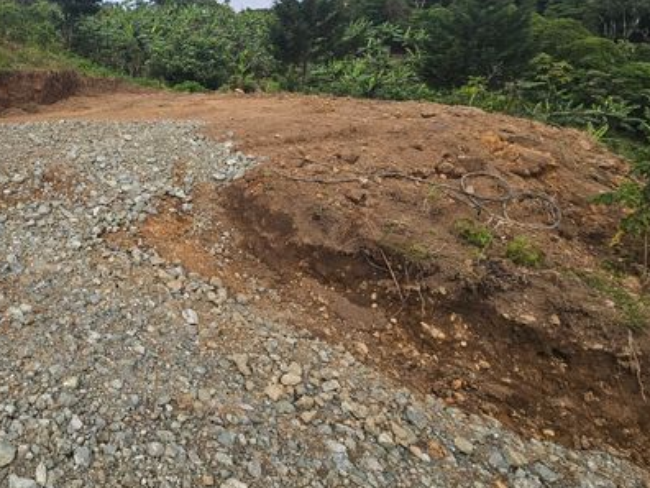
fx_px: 394
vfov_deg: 61.6
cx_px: 166
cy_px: 156
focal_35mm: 21
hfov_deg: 73.6
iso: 50
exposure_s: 1/2021
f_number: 2.2
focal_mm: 2.2
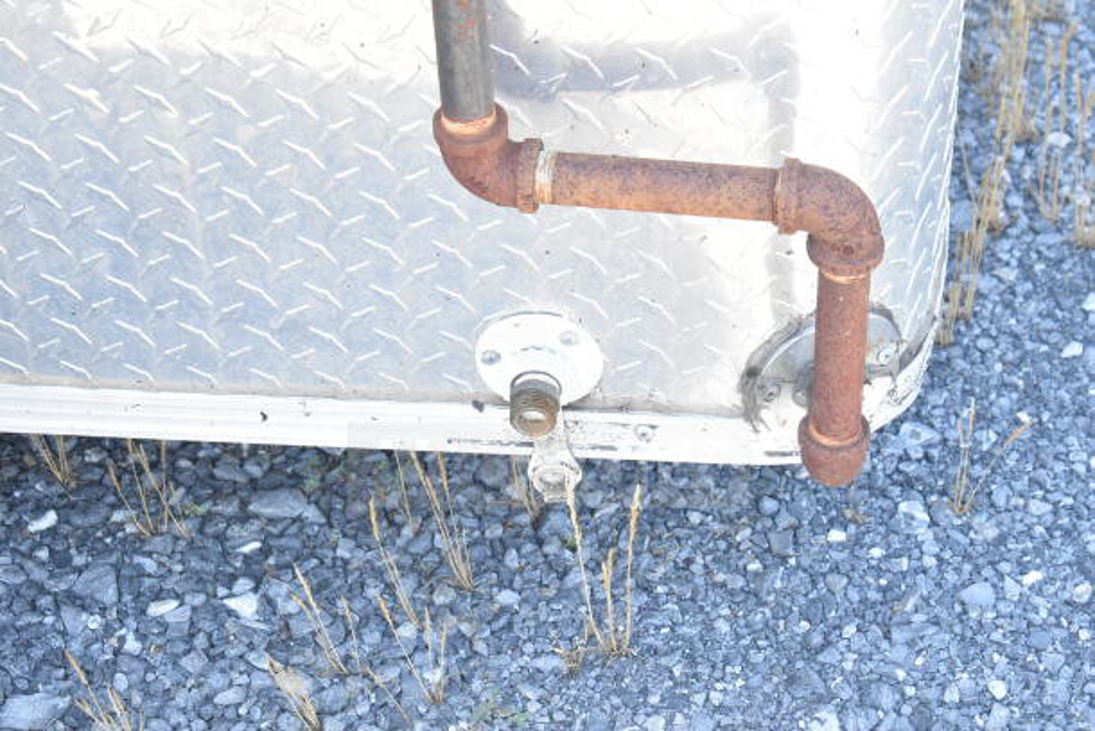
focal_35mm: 82
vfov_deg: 16.6
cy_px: 366
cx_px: 548
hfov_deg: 24.6
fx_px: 2510
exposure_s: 1/250
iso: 1600
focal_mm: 55
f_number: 8
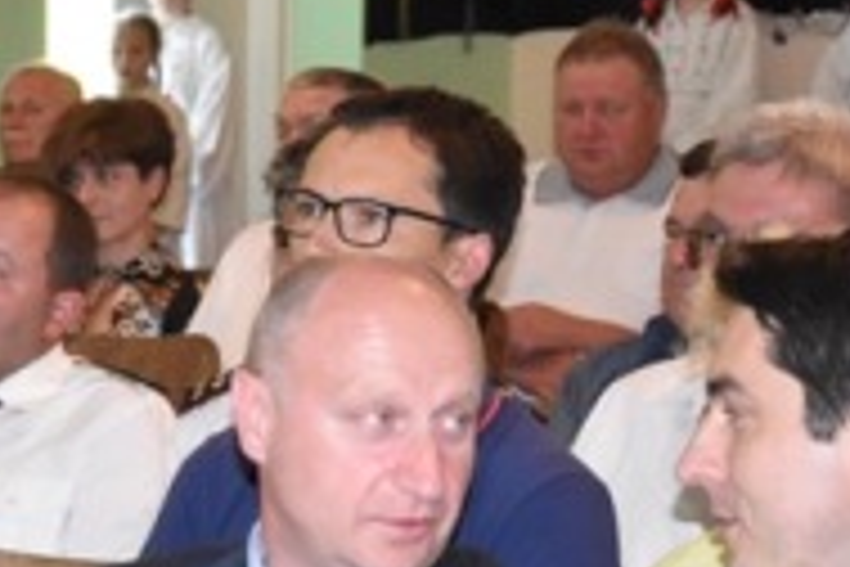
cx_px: -45
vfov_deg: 6.1
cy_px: 382
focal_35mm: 225
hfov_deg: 9.1
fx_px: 5312
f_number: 4.8
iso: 2500
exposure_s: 1/60
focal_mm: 48
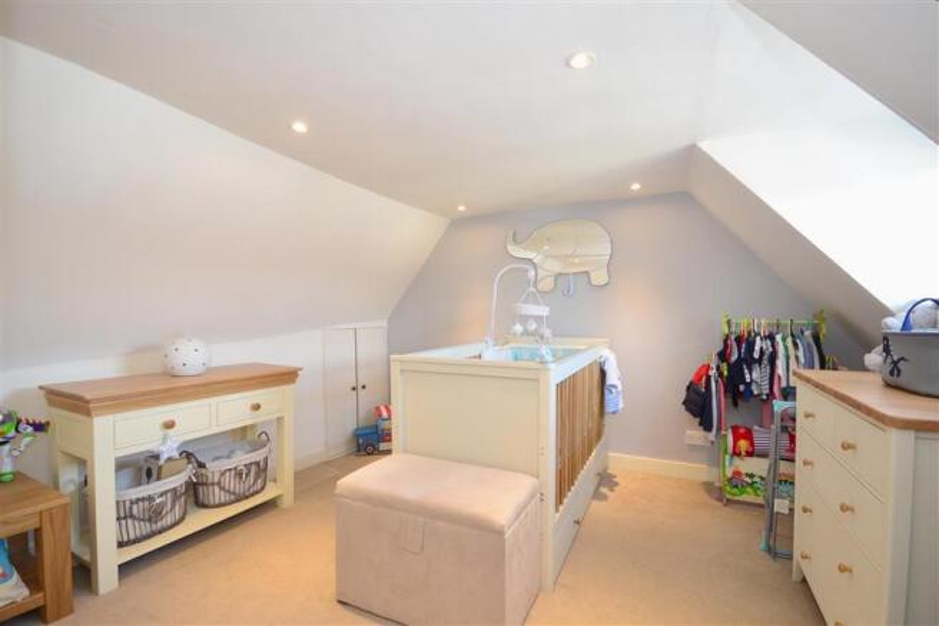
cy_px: 313
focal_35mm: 15
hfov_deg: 100.4
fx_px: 391
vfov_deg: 77.3
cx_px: 470
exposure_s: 1/20
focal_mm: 10
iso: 400
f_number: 5.6
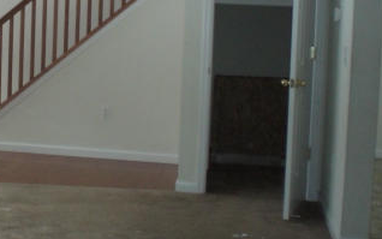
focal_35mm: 81
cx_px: 60
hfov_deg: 25.0
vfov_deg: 16.0
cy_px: 58
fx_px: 844
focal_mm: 6.3
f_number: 3.1
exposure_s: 1/100
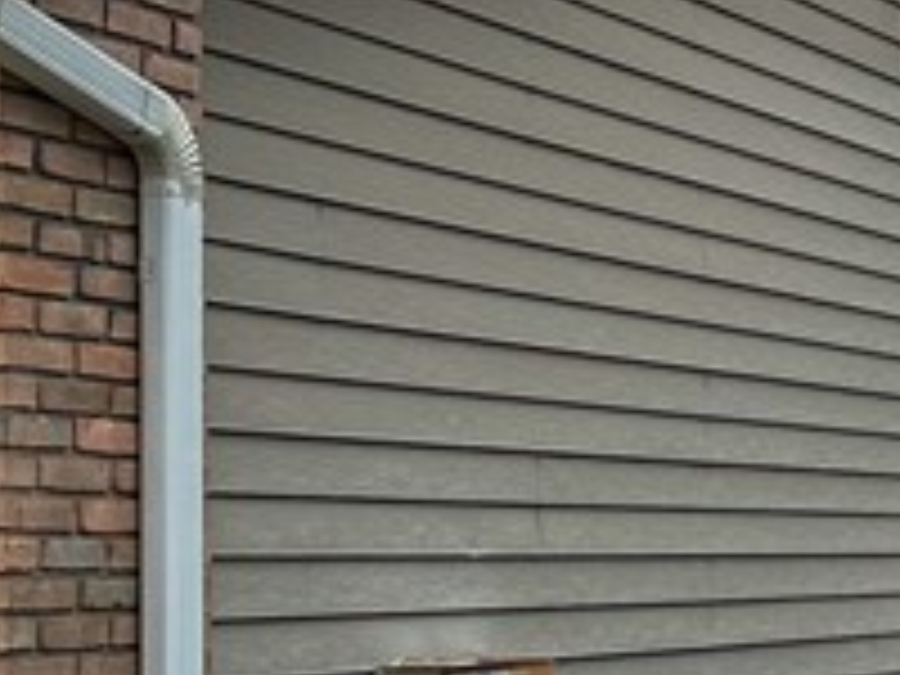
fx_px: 3198
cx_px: 1778
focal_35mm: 123
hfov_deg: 13.7
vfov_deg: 12.0
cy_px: 536
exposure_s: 1/640
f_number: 1.8
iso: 80
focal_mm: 6.86
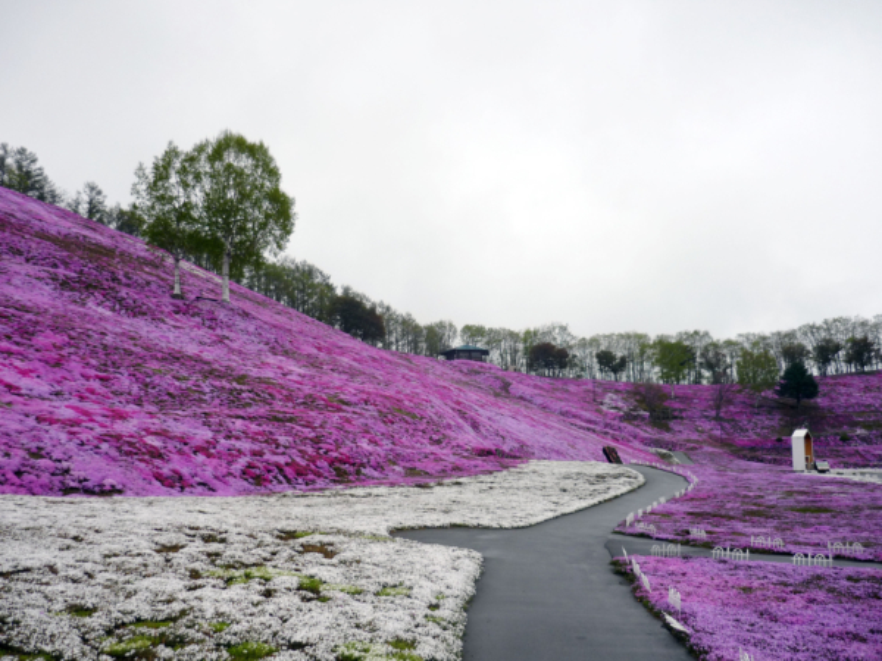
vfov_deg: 42.9
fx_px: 841
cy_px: 330
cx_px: 441
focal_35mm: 33
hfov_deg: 55.4
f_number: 2.8
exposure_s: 1/640
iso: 100
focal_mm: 5.5
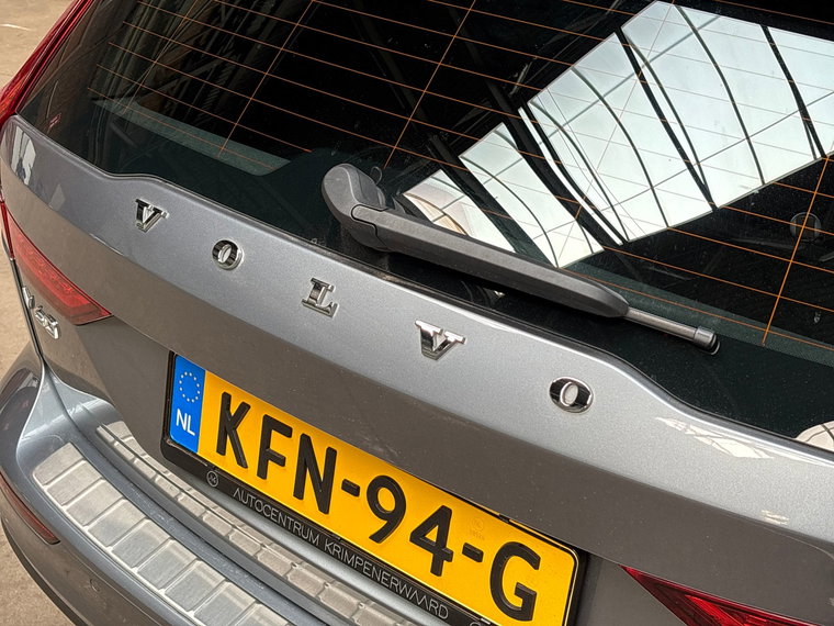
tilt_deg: -28.9
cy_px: 313
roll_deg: +0.9
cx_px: 417
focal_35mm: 52
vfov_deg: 28.0
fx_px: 1253
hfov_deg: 36.8
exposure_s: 1/109
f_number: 1.6
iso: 50
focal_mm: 5.96
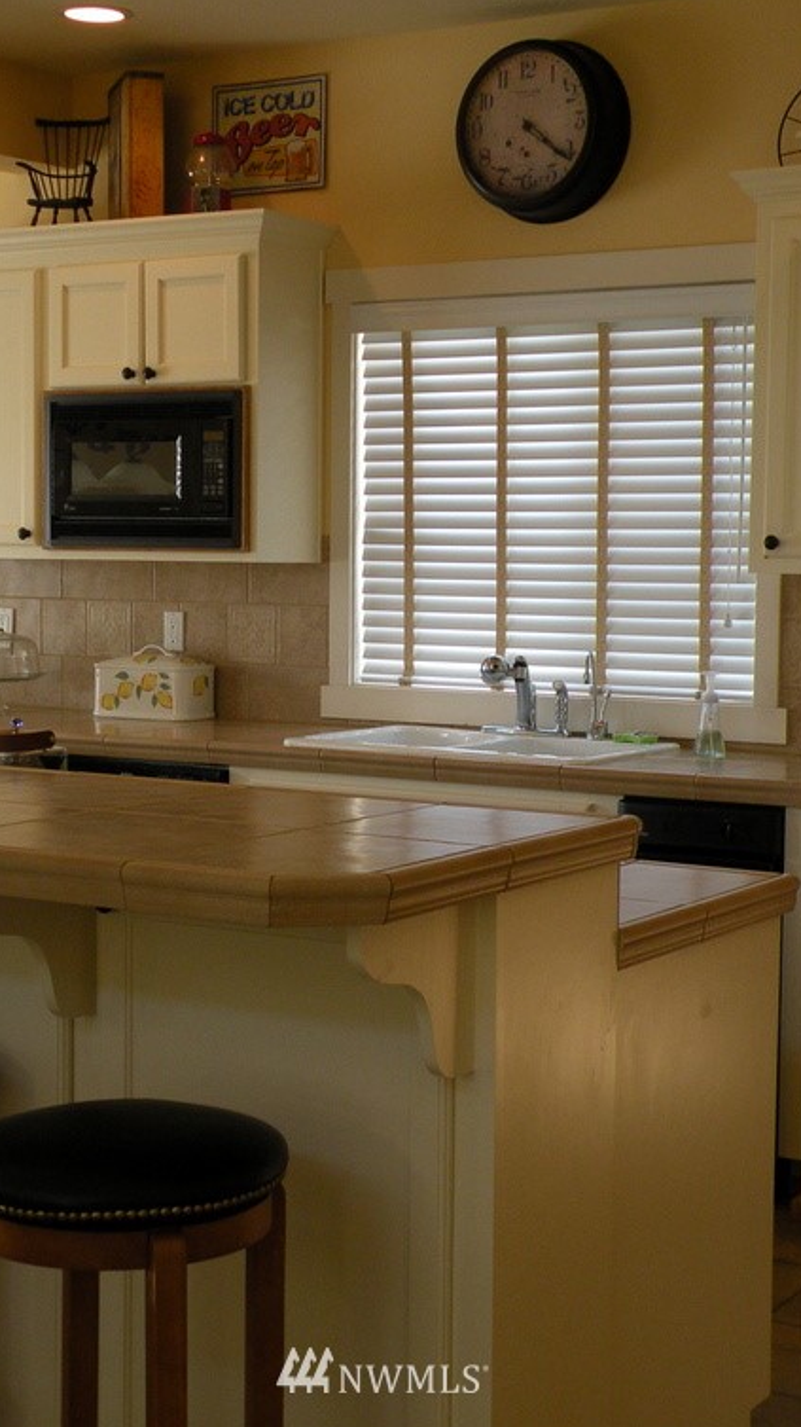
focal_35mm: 62
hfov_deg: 19.4
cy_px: 717
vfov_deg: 33.8
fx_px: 2343
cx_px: 383
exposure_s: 1/59.7
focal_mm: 7.4
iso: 120
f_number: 3.2
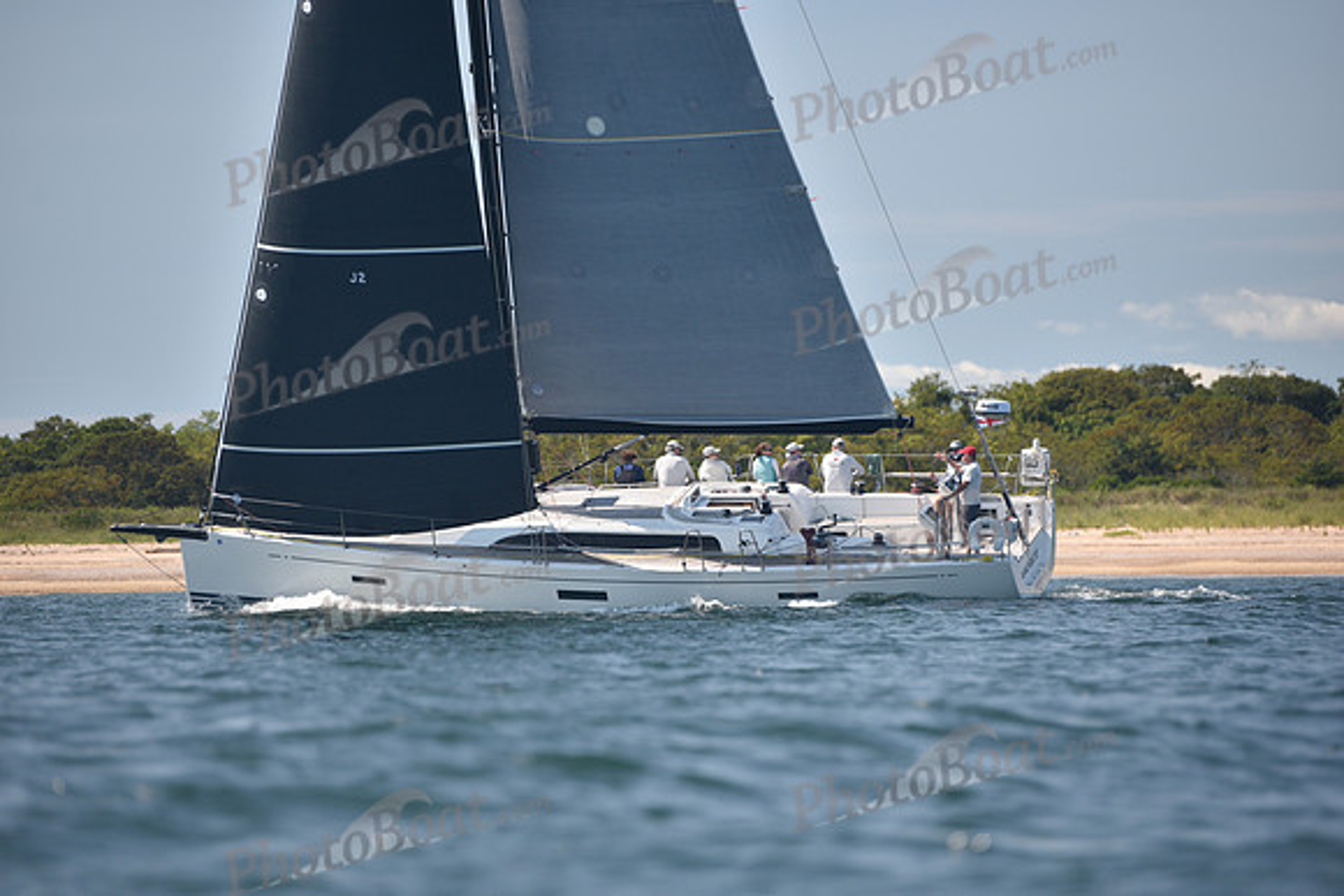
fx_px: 7468
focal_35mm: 200
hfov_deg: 10.3
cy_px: 448
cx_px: 672
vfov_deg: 6.9
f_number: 3.5
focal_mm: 200
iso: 250
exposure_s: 1/1250
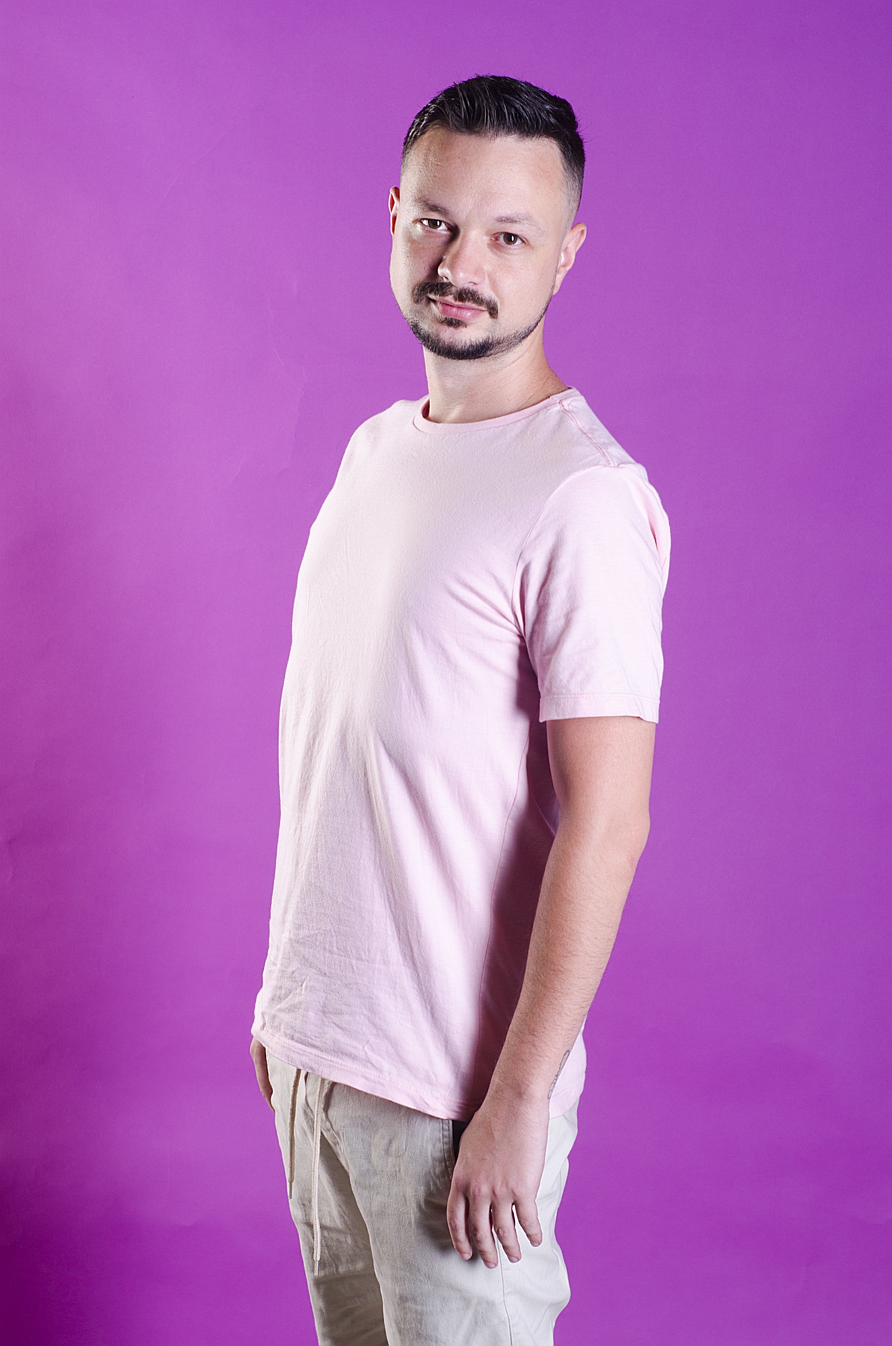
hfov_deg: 18.1
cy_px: 673
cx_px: 446
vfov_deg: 27.0
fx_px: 2799
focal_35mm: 75
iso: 100
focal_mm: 50
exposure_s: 1/125
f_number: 5.6
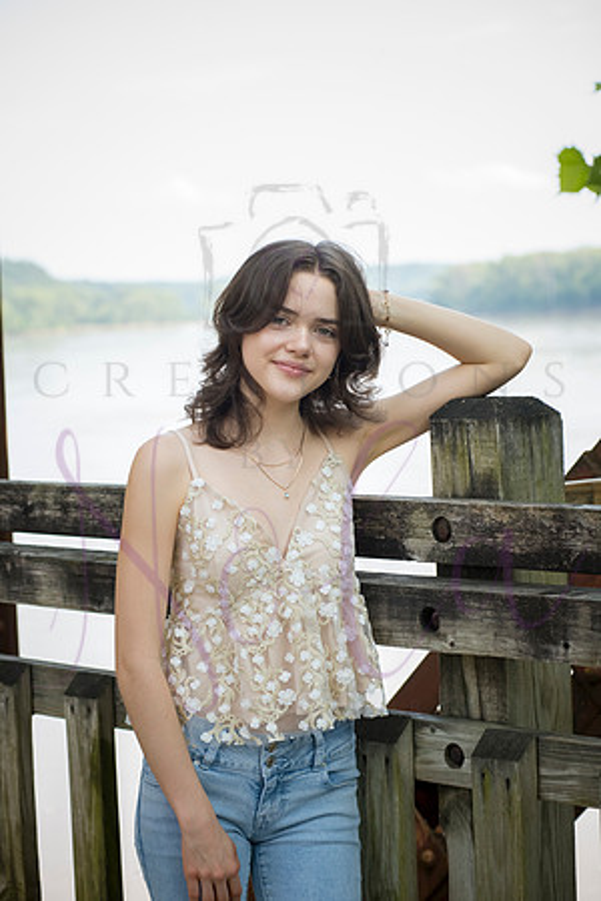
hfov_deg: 17.1
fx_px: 2003
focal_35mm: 80
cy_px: 450
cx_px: 300
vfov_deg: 25.4
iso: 400
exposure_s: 1/320
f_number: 5.6
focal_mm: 80
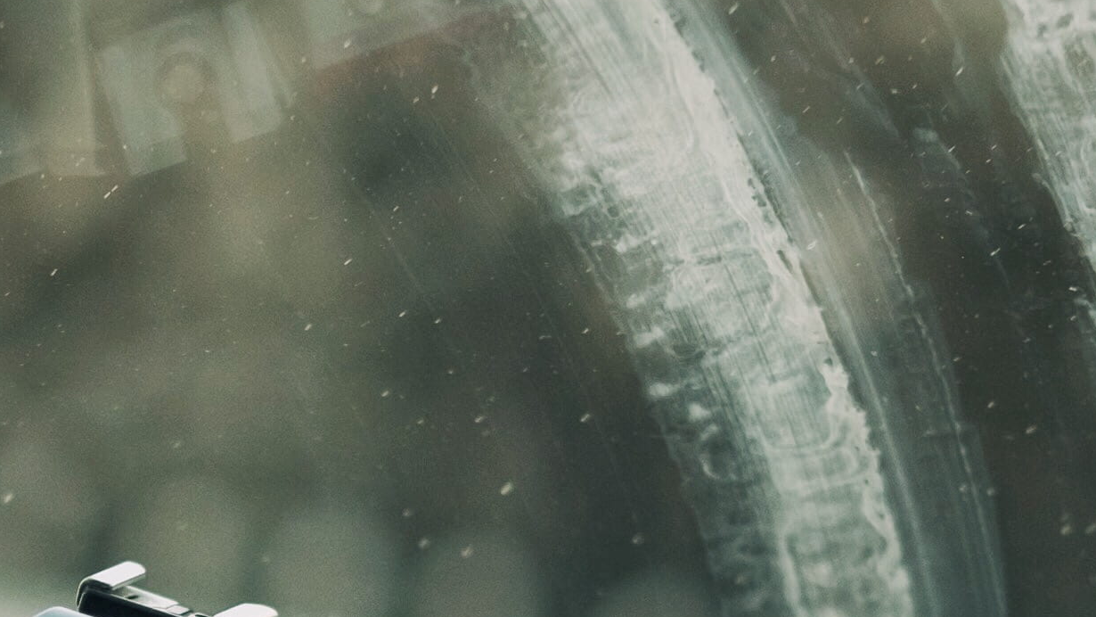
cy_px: 766
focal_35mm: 219
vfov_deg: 5.5
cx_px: 139
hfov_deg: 9.8
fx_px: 6365
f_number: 2.2
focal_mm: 35
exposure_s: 1/2000
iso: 400
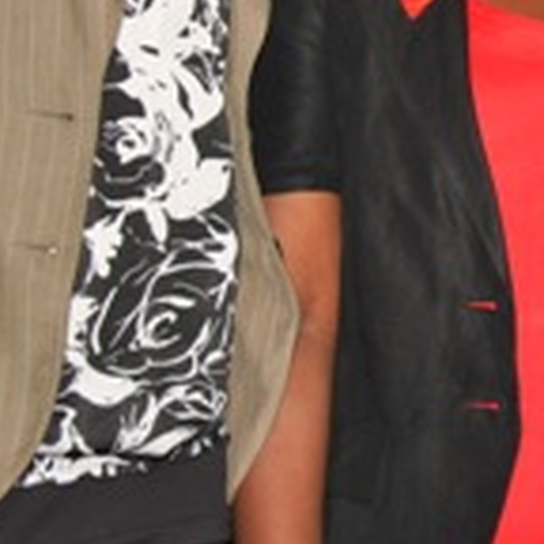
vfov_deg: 10.9
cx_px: 793
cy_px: 38
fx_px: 2827
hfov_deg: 10.6
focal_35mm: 159
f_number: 5.6
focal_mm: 28
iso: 100
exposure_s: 1/60
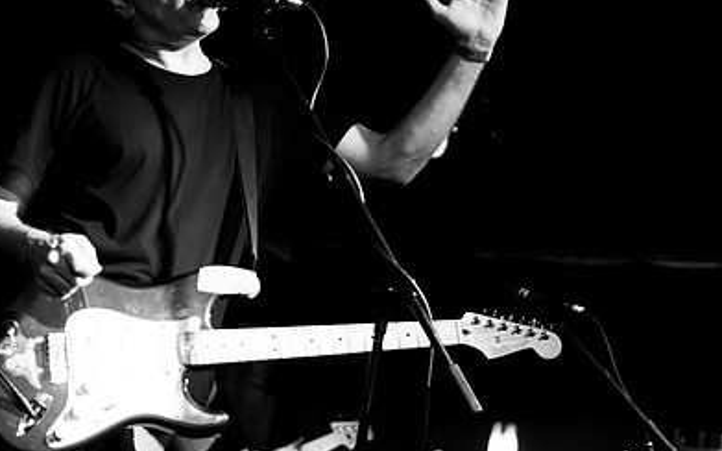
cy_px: 130
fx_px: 1337
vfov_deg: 19.0
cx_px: 271
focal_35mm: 68
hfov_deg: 30.1
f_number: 1.4
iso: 1000
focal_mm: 30
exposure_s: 1/60
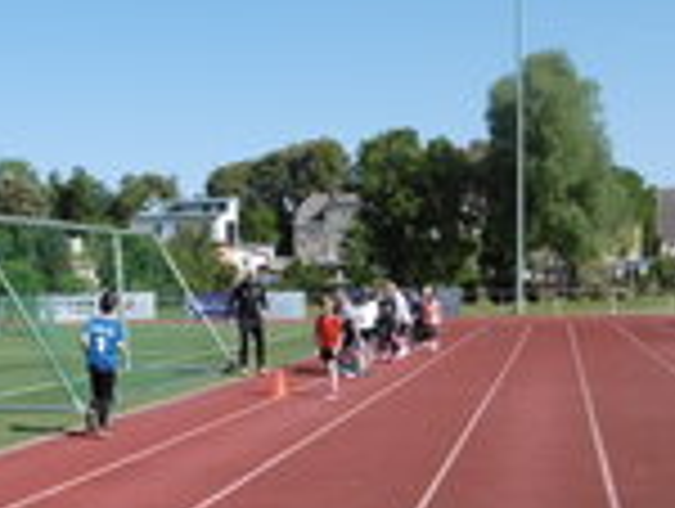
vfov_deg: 22.5
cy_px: 441
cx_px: 243
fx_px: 1250
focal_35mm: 64
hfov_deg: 30.1
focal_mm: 4.3
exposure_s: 1/200
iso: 100
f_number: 7.8
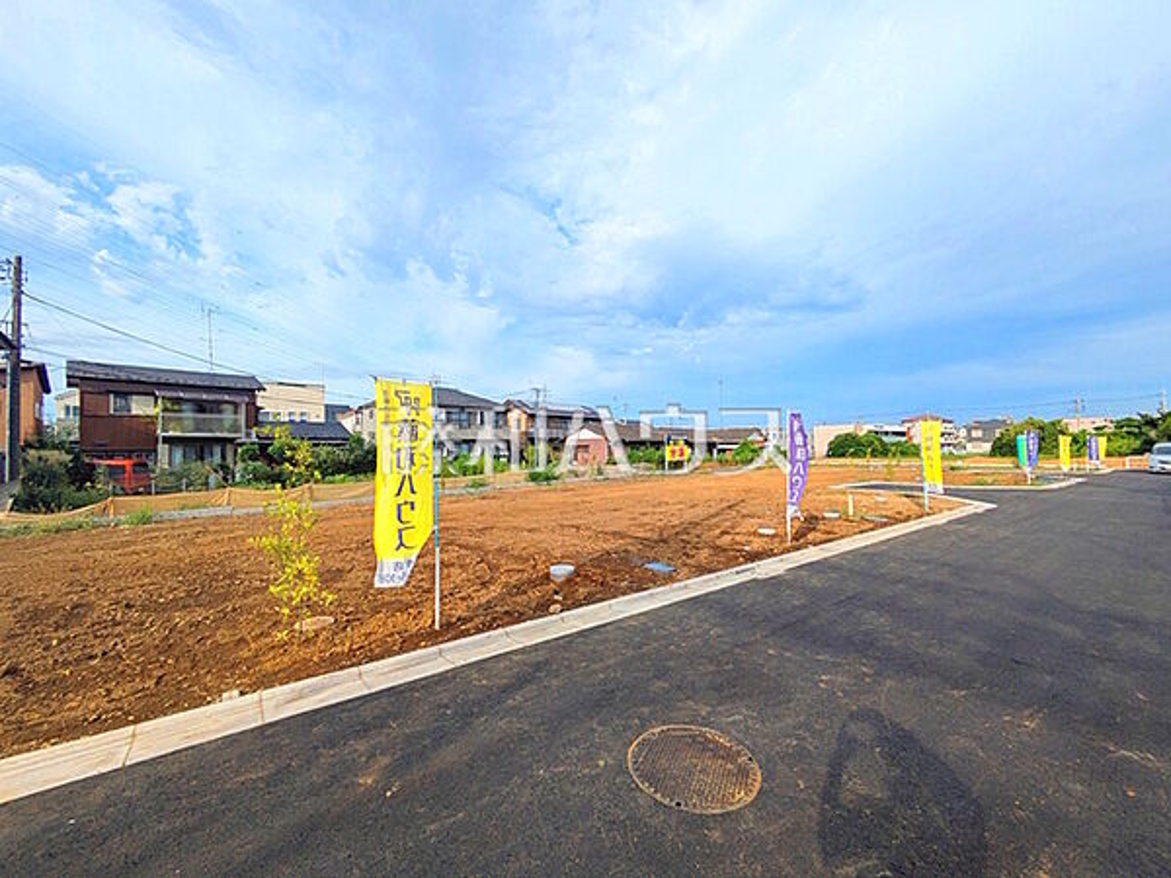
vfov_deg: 85.7
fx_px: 474
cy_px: 439
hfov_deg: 102.1
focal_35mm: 14
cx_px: 586
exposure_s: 1/1250
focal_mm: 1.83
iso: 50
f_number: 2.2
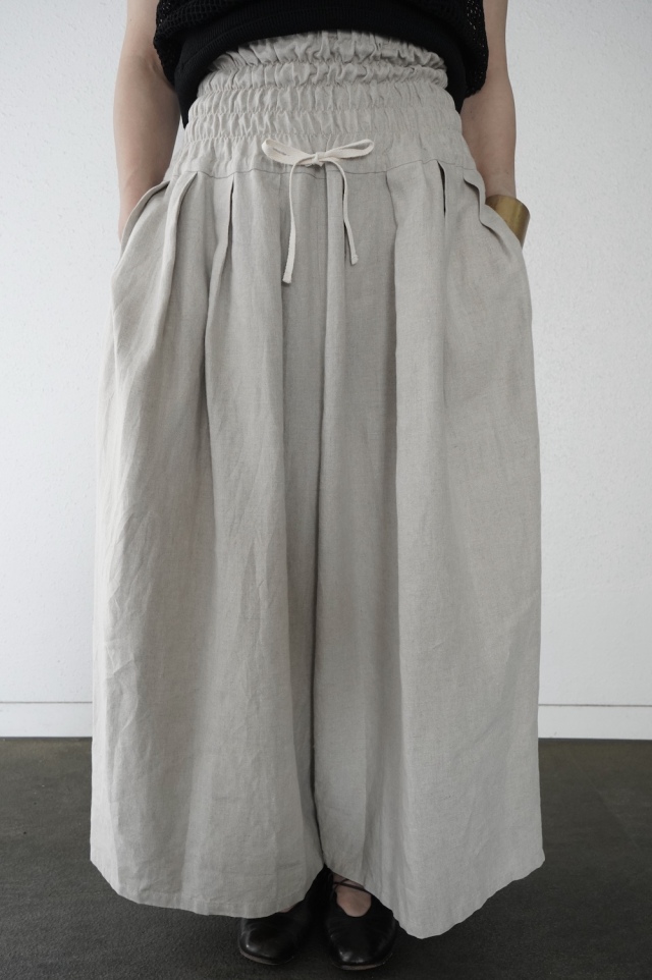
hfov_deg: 42.3
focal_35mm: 31
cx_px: 326
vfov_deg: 60.3
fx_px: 843
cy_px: 490
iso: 4000
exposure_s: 1/125
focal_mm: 31
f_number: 8
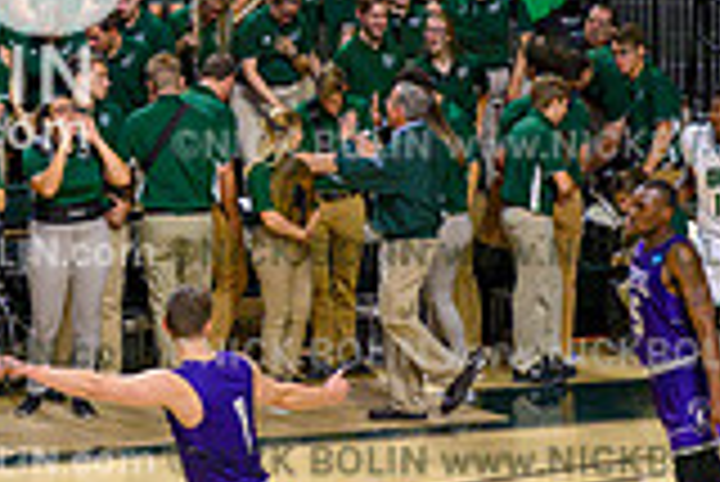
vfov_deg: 5.4
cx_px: -194
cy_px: -61
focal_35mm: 254
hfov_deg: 8.0
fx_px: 5084
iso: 3200
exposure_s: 1/500
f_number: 4.5
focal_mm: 70
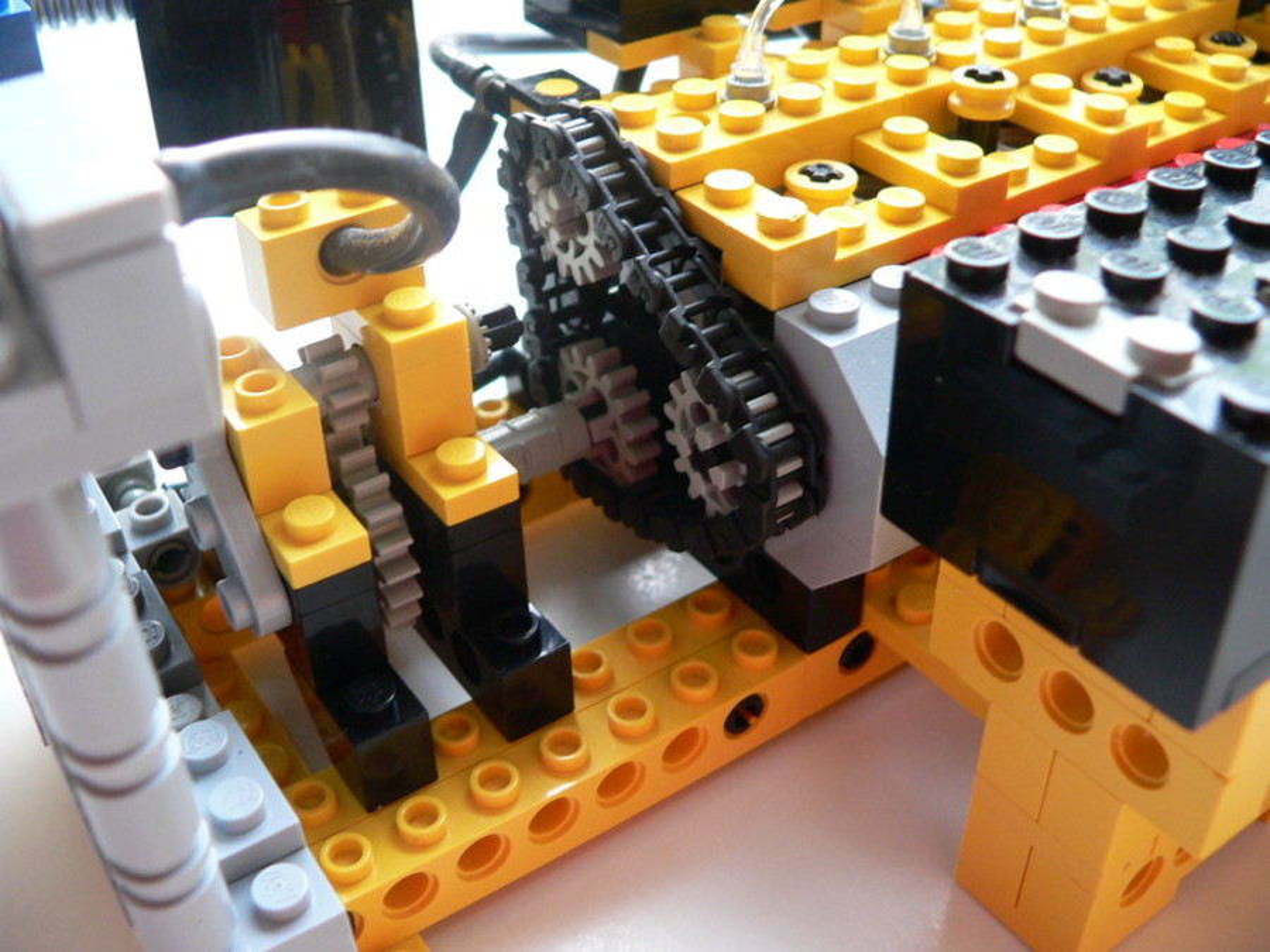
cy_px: 476
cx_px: 635
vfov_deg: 39.7
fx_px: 1321
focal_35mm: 36
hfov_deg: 51.4
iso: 200
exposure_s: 1/10
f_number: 2.8
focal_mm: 6
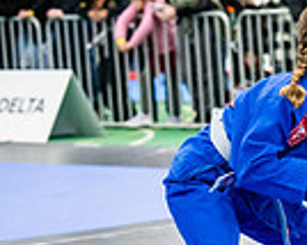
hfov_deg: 8.3
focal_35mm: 220
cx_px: 628
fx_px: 1997
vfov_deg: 7.0
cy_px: 203
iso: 4000
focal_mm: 54
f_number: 2.8
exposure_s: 1/400
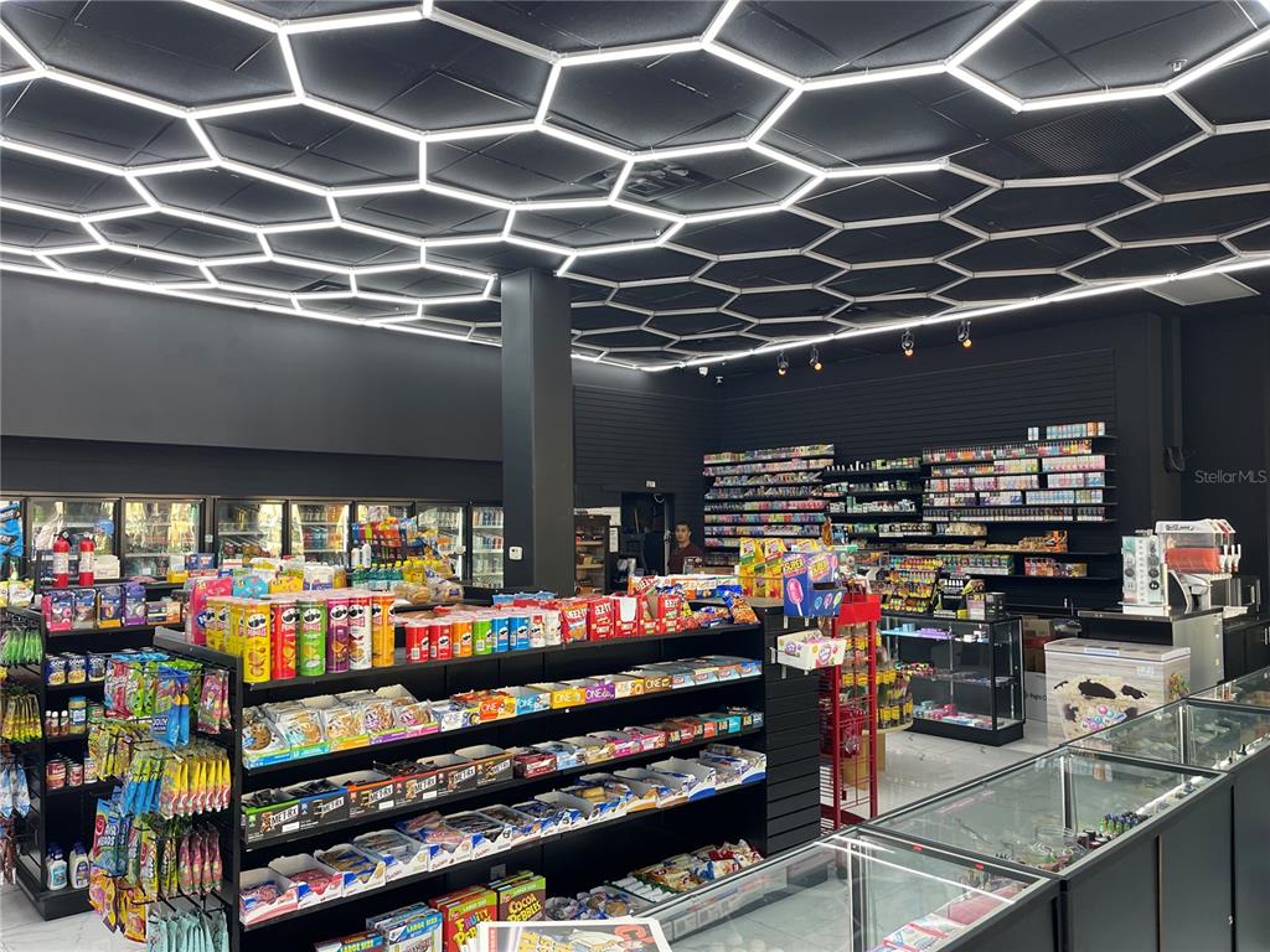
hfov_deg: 69.4
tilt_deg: +1.7
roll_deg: -0.1
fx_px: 917
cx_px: 635
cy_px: 476
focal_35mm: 25
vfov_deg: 54.9
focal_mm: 5.1
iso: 80
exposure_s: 1/120
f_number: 1.6
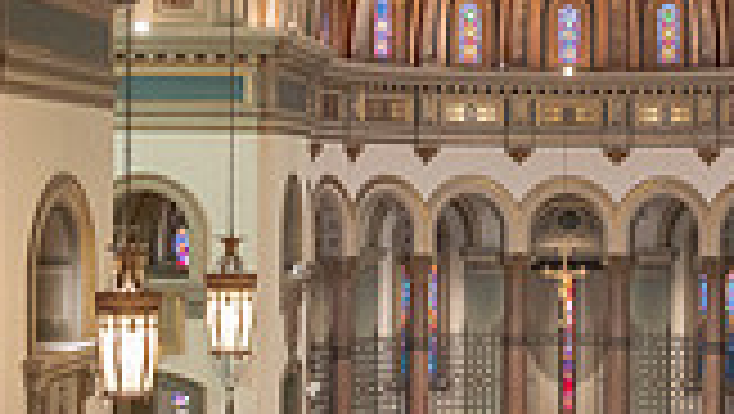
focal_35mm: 91
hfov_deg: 23.1
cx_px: 563
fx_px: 1773
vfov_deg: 13.3
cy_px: 200
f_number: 4
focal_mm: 24
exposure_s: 1/100
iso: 2500
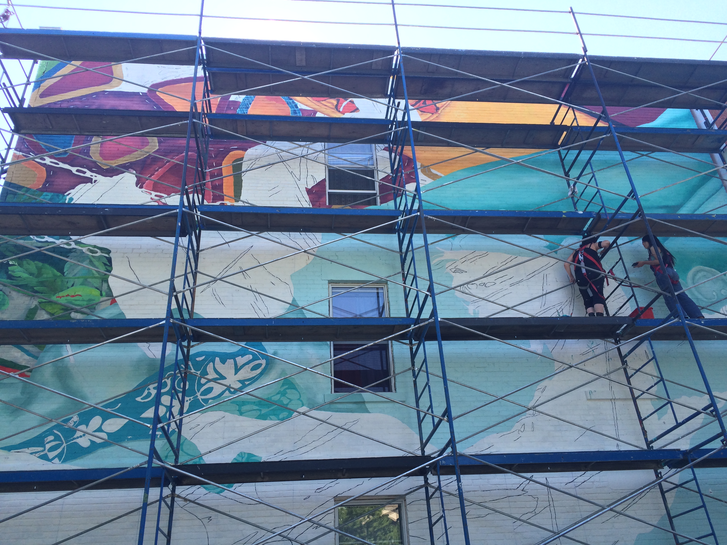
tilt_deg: +30.3
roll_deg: +5.0
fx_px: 609
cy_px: 272
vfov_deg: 48.2
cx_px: 364
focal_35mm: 29
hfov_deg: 61.7
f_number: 2.2
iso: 32
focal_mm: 4.15
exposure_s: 1/311
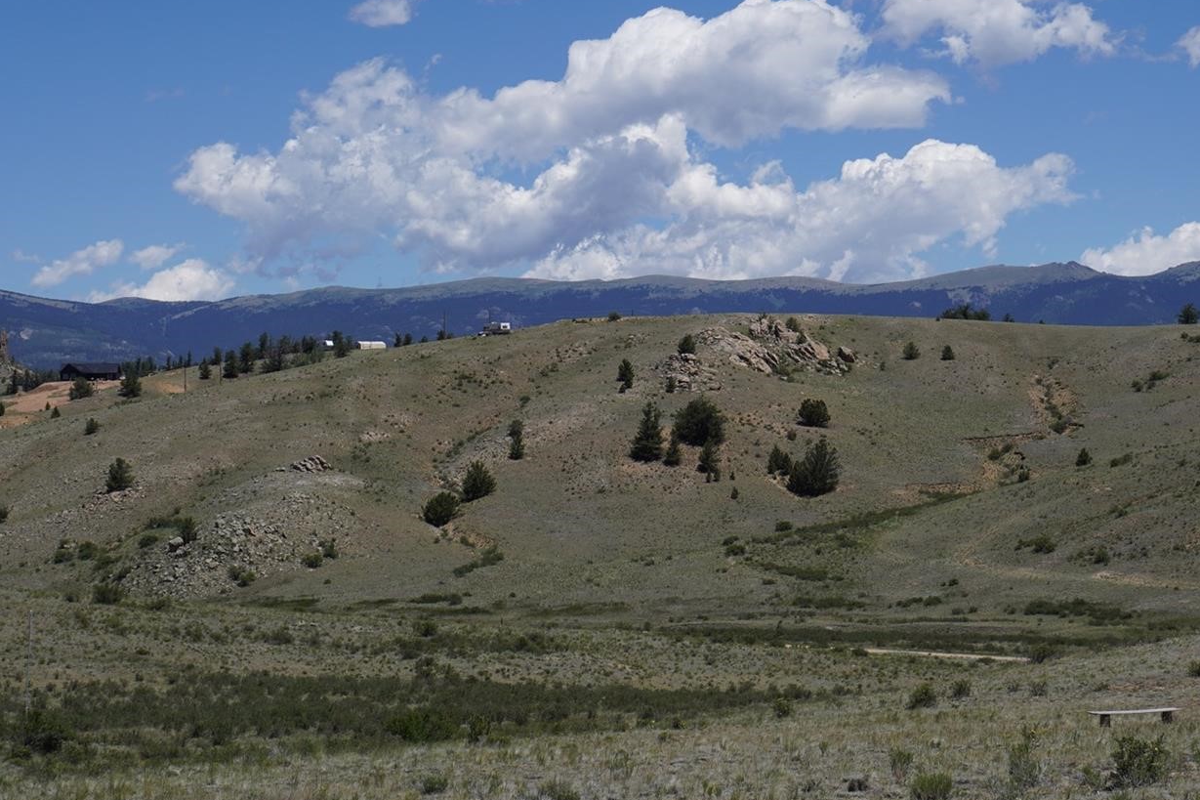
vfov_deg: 16.6
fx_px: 2733
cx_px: 686
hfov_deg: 24.7
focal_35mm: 82
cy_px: 304
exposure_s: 1/500
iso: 100
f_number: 8
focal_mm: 42
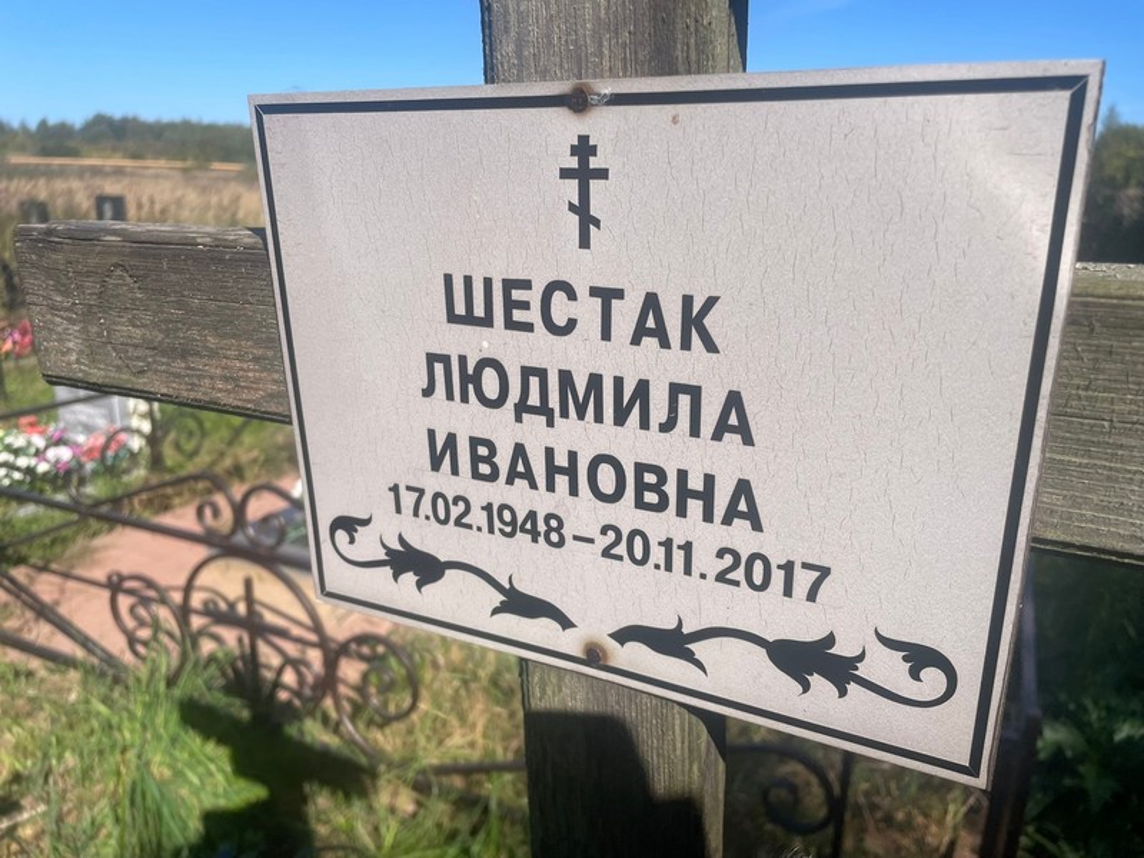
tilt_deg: -16.7
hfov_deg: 67.3
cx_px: 572
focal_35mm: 26
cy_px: 429
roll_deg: -1.2
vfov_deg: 53.1
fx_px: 859
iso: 32
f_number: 1.6
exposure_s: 1/3610
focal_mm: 4.2
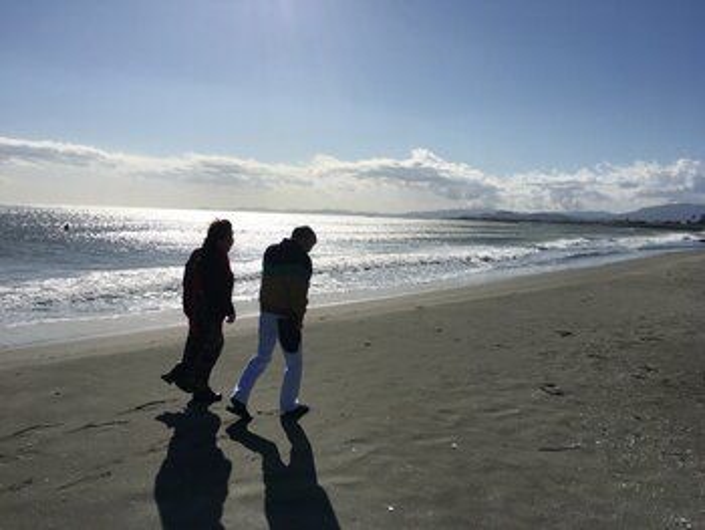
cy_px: 265
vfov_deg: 48.3
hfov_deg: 61.6
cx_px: 352
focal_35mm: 29
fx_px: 591
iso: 25
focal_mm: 4.2
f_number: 2.2
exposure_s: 1/6993
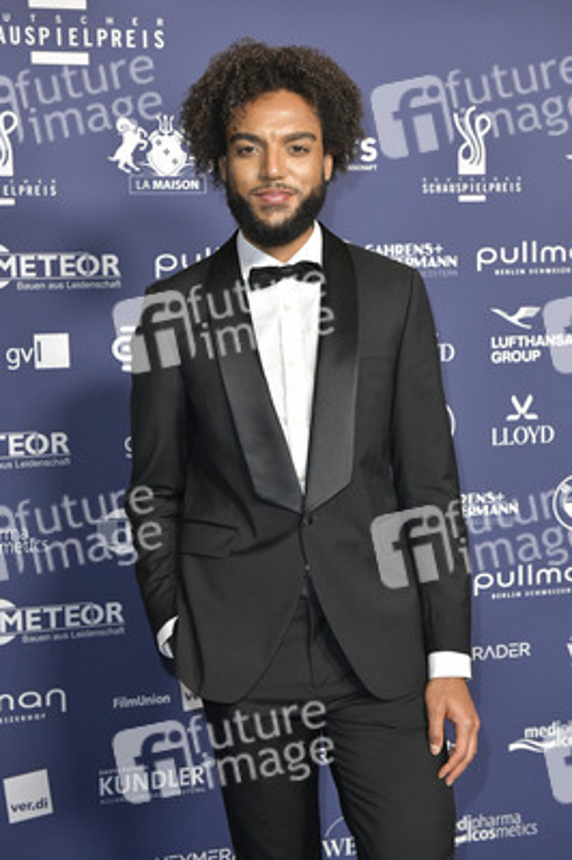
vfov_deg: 35.7
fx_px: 1337
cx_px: 286
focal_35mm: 56
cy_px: 430
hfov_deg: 24.2
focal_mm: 56
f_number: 6.3
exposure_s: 1/200
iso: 2000
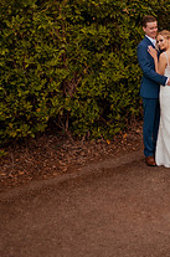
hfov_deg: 21.3
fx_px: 434
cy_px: 17
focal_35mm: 61
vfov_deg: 31.2
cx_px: 174
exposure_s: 1/640
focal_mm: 28
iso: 500
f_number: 2.8
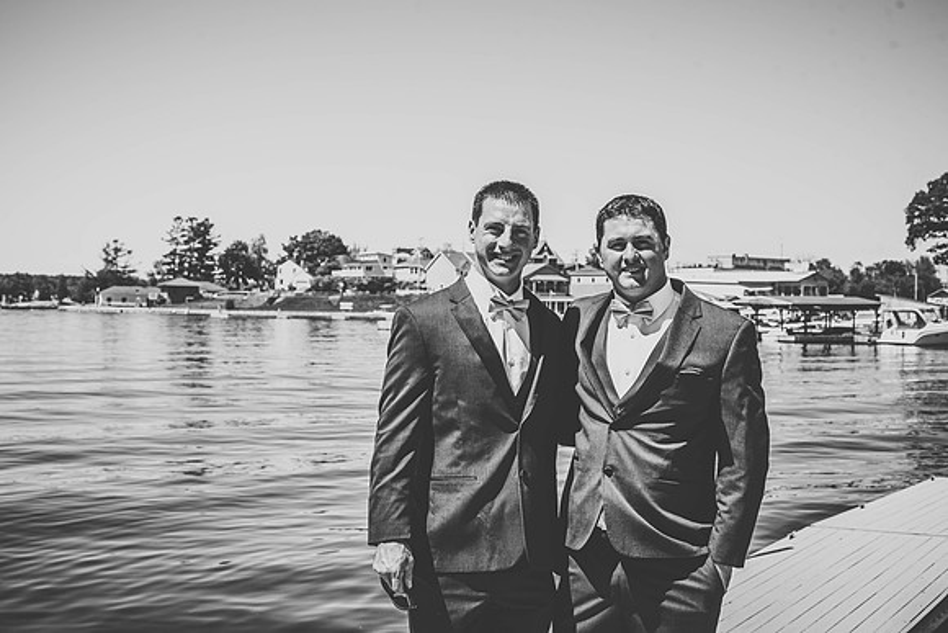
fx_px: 1317
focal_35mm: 50
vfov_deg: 27.0
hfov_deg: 39.6
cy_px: 316
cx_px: 474
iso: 125
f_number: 7.1
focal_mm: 50
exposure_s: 1/500
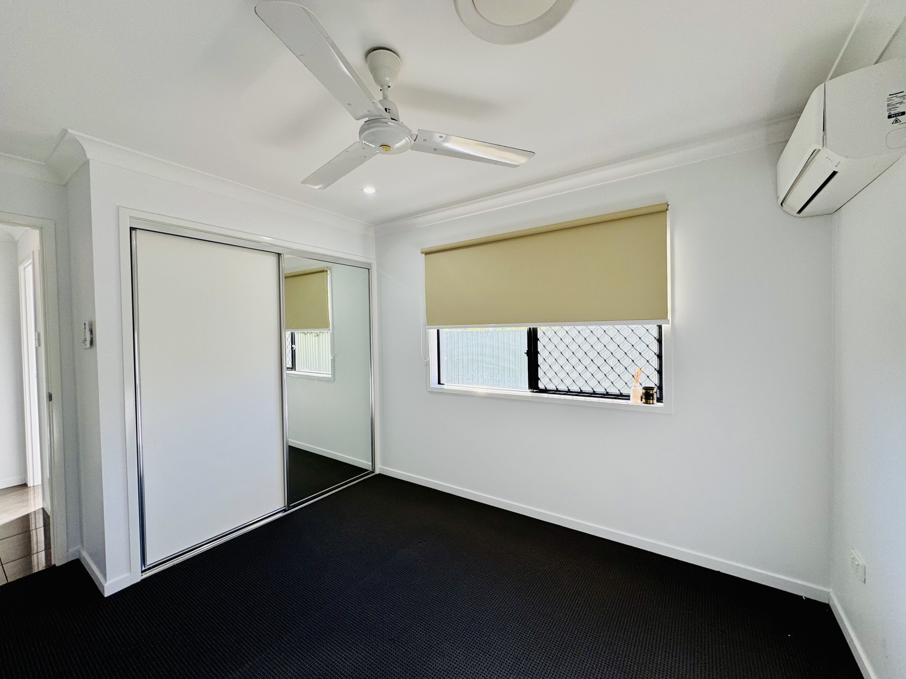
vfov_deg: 85.7
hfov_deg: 102.1
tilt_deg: -1.6
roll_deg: +0.4
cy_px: 340
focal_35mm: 14
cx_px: 453
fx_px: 366
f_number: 2.2
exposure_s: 1/99
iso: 40
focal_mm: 2.22
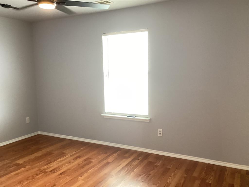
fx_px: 223
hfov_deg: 58.4
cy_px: 94
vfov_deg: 45.4
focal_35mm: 31
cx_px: 124
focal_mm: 3.3
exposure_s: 1/40
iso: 250
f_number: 2.4
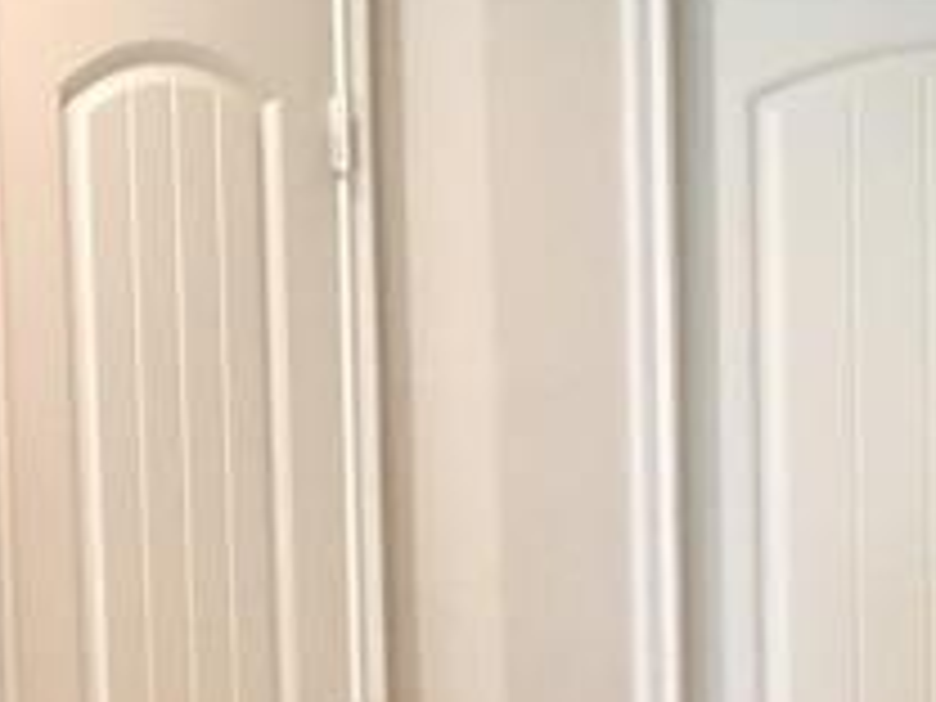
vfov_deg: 10.2
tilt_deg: -7.3
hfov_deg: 13.6
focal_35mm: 143
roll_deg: +2.2
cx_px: 40
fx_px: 3867
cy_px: 904
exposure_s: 1/4
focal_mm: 4.15
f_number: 2.2
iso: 64
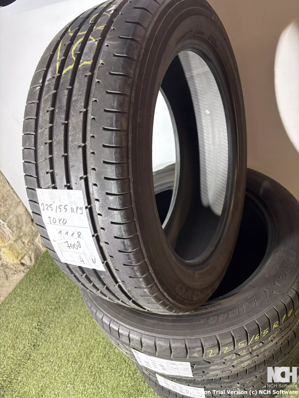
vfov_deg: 67.3
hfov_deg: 53.1
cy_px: 199
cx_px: 150
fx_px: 299
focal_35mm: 26
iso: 200
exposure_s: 1/50
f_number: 1.6
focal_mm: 5.96
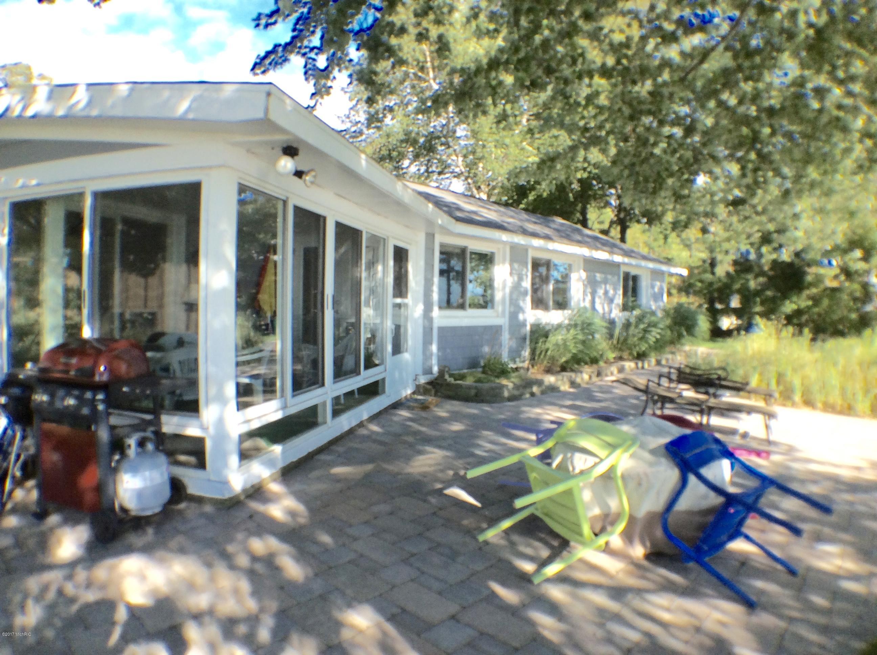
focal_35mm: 32
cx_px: 438
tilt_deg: -1.5
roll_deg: -0.1
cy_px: 328
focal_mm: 3.3
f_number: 2.4
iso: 32
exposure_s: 1/454
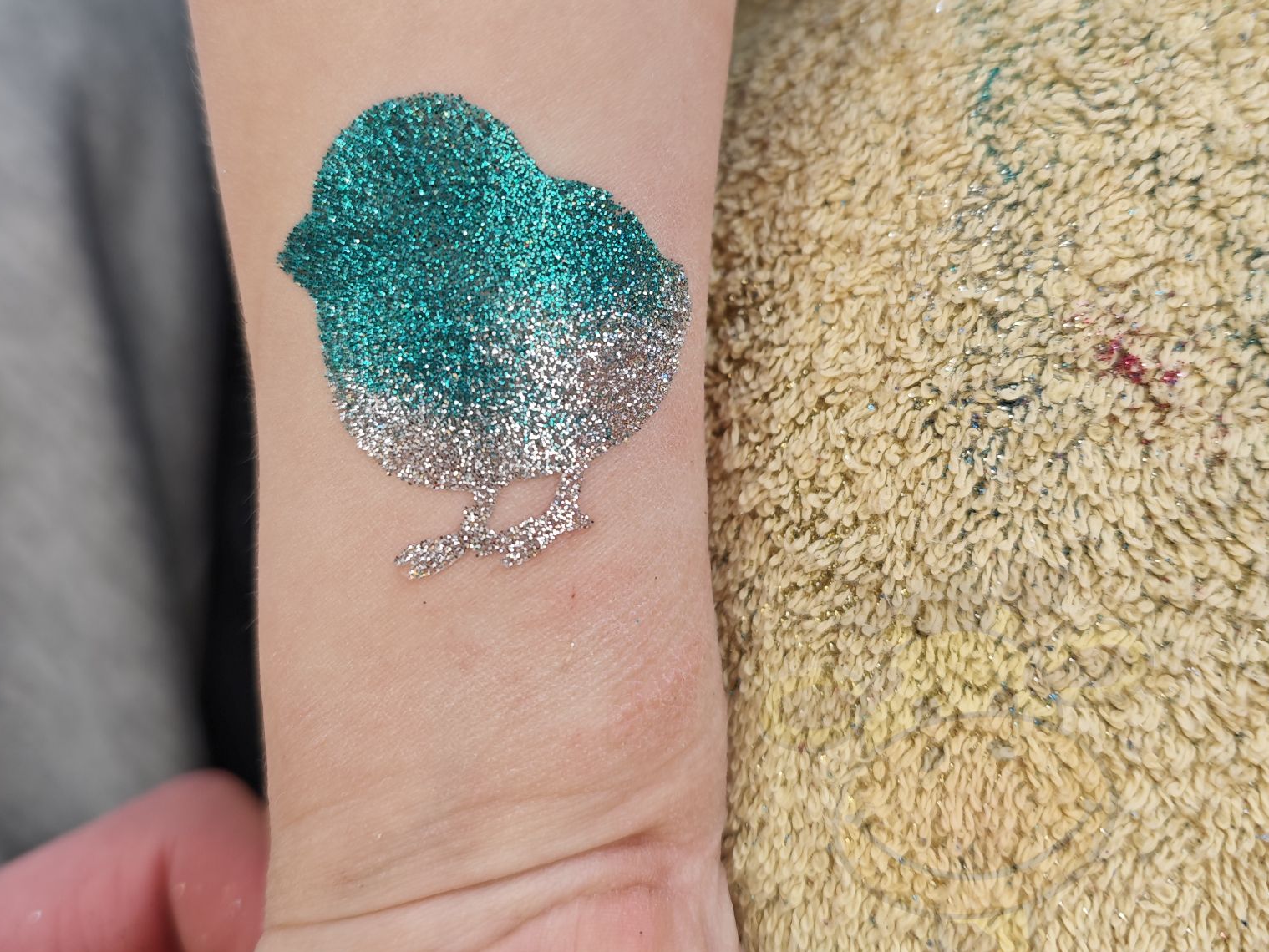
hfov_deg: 58.3
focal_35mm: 31
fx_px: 1137
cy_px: 361
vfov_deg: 45.1
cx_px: 634
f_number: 1.6
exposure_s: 1/112
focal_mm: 6.55
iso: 50
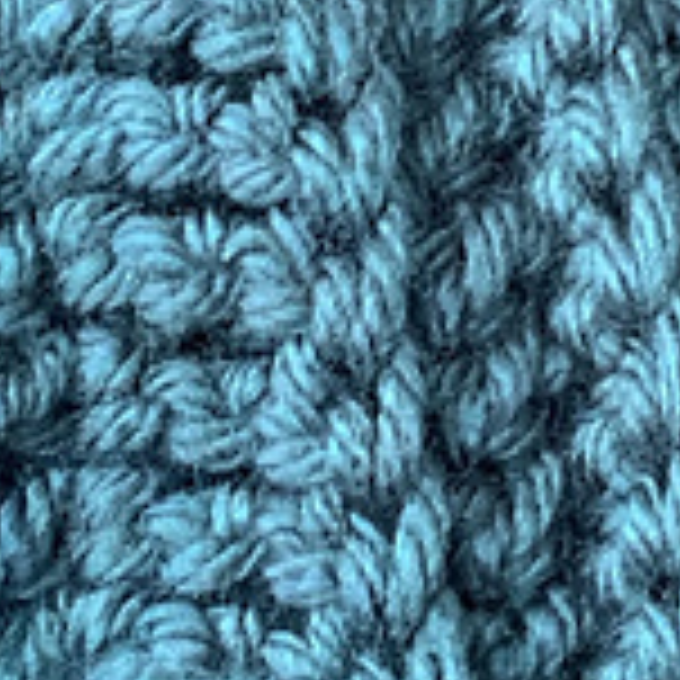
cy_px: 198
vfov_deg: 14.5
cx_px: 473
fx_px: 2667
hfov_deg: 14.5
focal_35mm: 120
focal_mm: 2.87
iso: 400
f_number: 2.2
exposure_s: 1/30
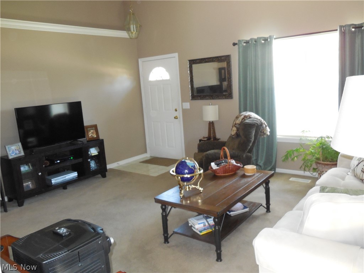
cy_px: 136
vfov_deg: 46.8
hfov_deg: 60.0
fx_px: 315
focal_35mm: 30
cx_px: 182
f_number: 3.2
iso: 560
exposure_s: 1/25
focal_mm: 5.3
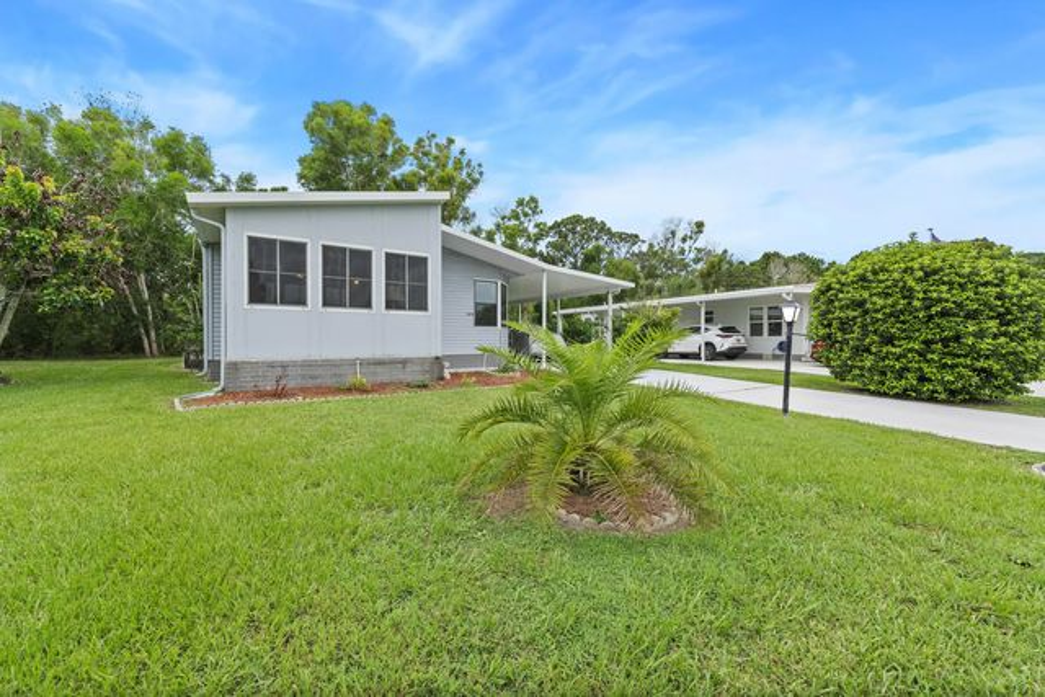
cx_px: 522
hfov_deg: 104.2
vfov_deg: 81.2
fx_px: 406
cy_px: 348
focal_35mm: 14
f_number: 9
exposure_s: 1/400
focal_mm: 14
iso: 250
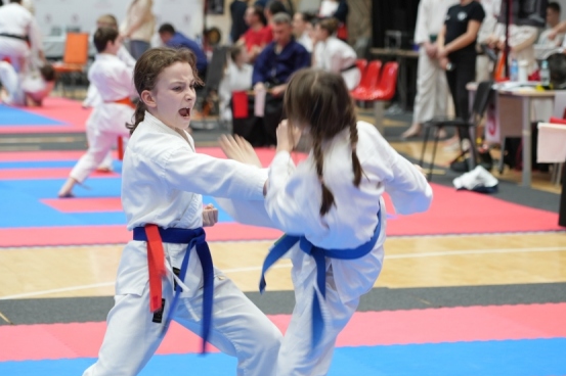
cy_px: 236
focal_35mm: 152
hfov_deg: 13.5
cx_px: 278
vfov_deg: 9.0
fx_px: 2388
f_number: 4
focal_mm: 105
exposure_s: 1/80
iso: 800
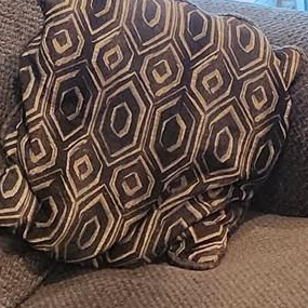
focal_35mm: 146
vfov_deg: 11.0
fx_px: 1470
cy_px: -273
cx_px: 332
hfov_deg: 11.8
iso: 250
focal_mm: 6.4
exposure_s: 1/120
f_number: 1.8
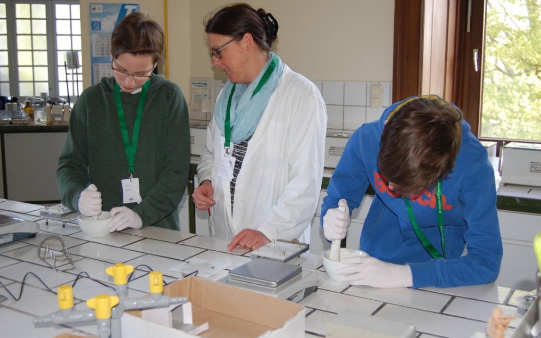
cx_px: 271
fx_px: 590
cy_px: 165
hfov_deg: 49.3
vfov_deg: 32.0
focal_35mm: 40
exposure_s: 1/60
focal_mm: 26
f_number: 4.2
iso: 400
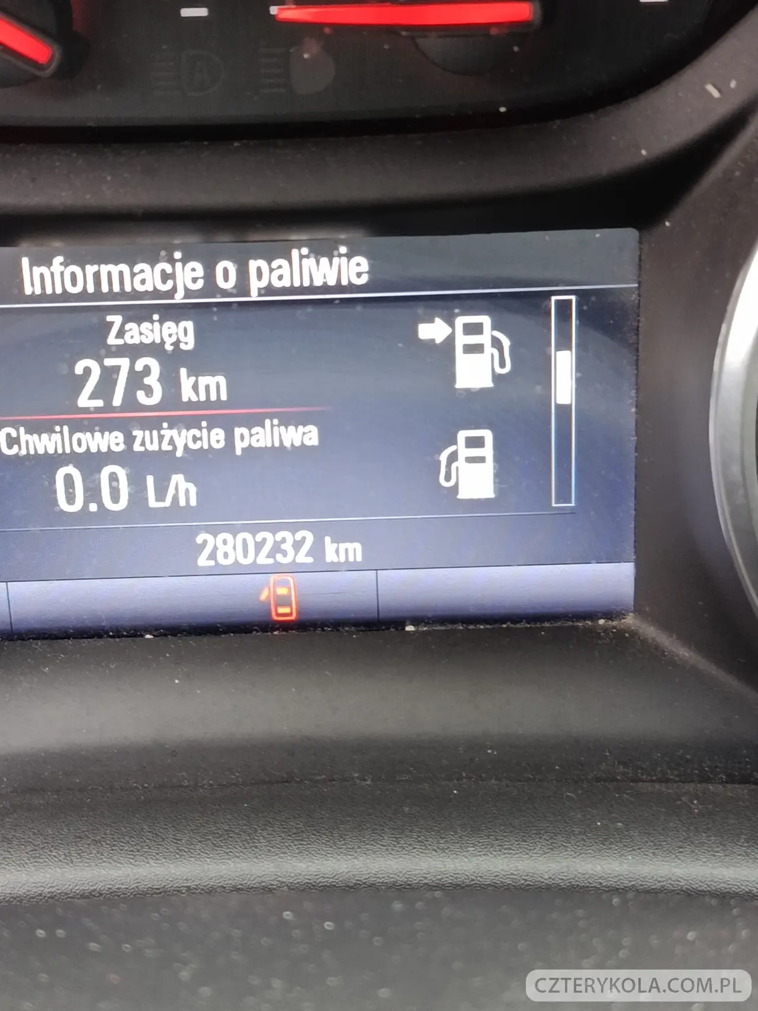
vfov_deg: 29.0
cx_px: 379
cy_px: 506
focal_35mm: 67
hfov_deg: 21.9
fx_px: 1956
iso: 706
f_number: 1.7
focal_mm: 5.24
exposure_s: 1/50
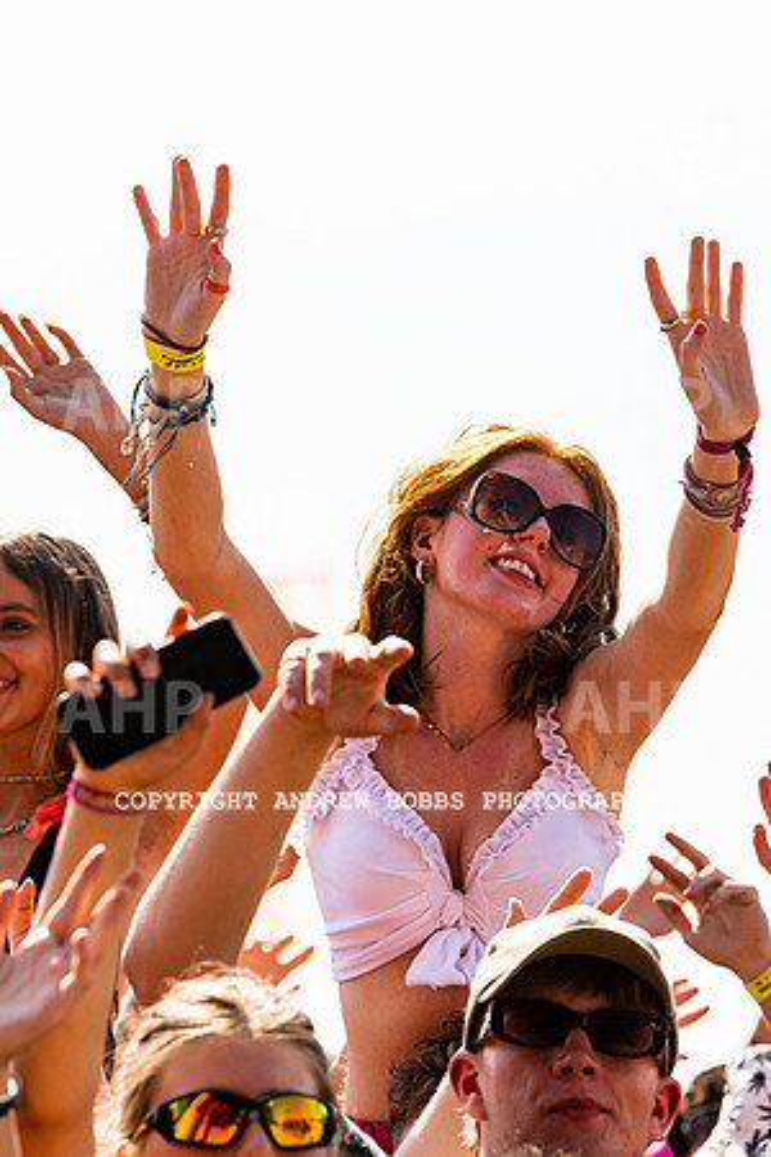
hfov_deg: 4.9
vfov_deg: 7.3
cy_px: 548
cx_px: 693
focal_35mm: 282
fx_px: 9067
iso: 200
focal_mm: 160
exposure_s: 1/1600
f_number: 5
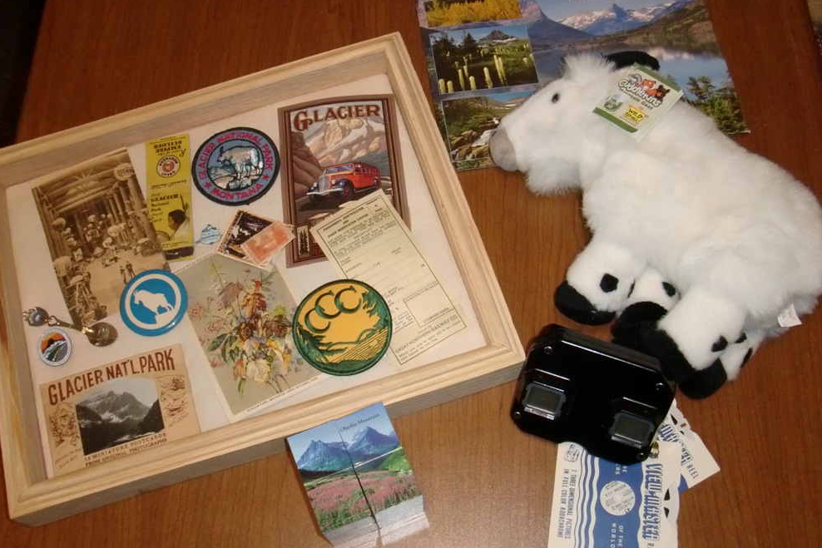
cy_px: 241
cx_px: 412
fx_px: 913
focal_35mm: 40
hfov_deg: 48.5
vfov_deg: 33.4
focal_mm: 6.66
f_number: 3.9
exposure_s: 1/60
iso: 400
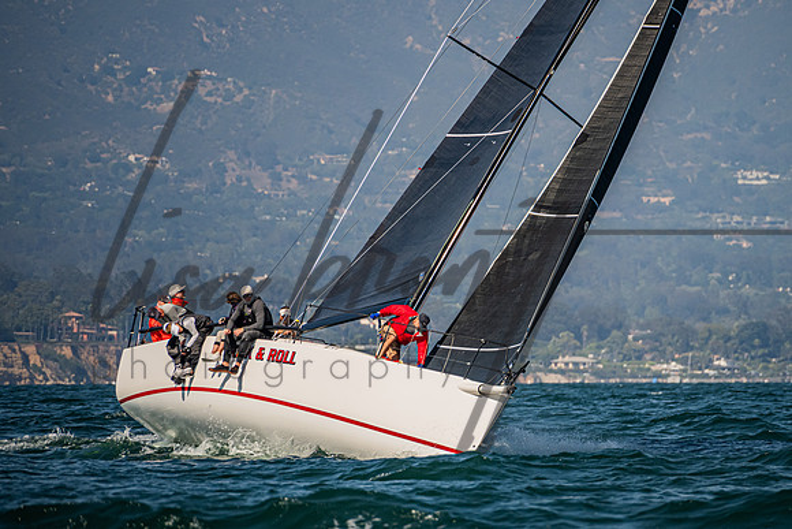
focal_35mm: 514
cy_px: 268
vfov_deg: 2.7
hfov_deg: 4.0
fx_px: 11319
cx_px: 501
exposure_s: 1/2000
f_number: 8
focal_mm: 400
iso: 500
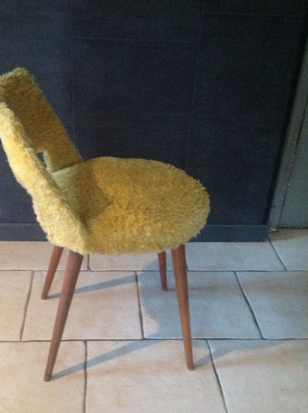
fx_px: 547
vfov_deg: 41.2
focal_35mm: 46
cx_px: 130
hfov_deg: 31.4
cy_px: 240
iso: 800
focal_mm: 4.28
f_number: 2.4
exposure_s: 1/15
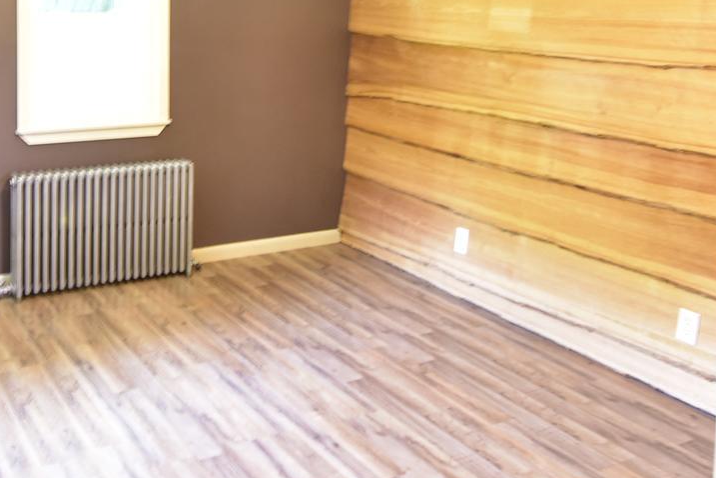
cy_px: 35
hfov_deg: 46.8
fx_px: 795
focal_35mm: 40
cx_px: 182
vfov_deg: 31.6
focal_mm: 14
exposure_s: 1/6
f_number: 6.3
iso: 1600
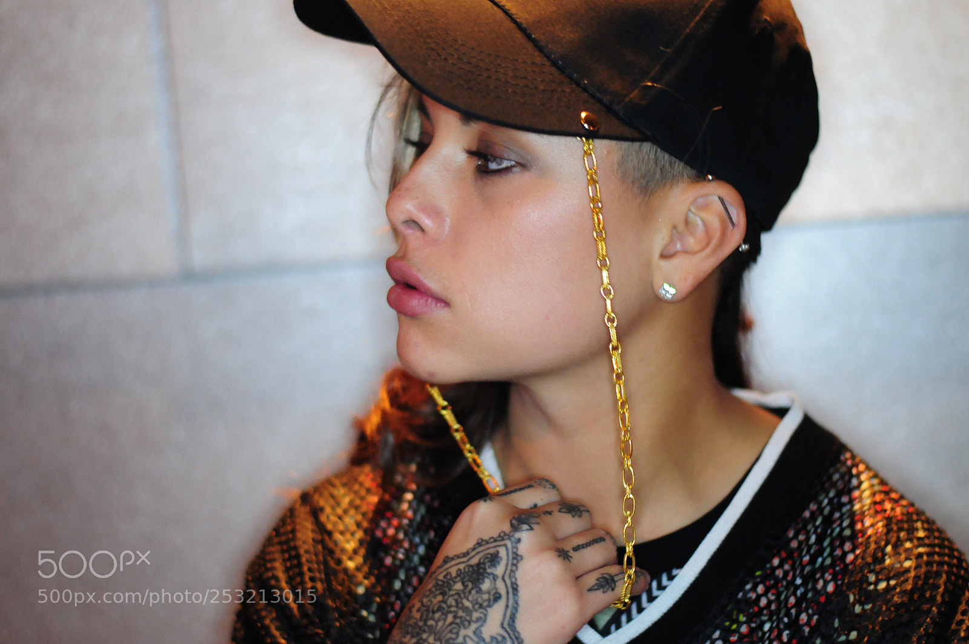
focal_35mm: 75
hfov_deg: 27.0
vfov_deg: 18.1
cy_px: 322
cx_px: 484
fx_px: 2016
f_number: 1.8
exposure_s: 1/125
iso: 1250
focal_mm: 50
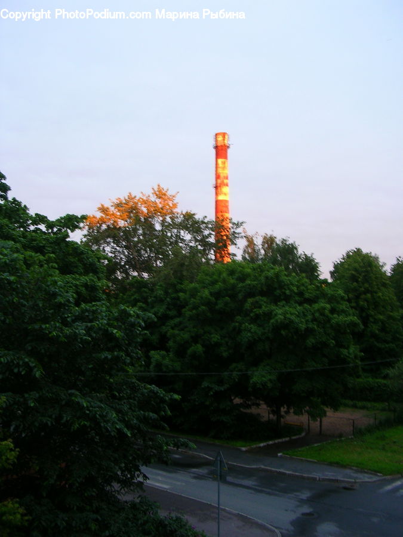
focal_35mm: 38
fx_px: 590
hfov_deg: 37.7
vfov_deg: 49.0
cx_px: 202
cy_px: 268
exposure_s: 1/8.3
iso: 56
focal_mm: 5.8
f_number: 2.8
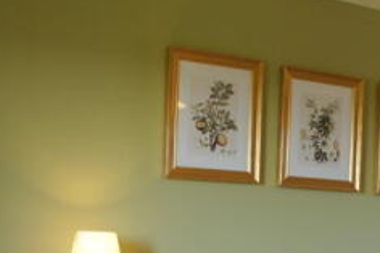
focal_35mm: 75
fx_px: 791
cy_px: 319
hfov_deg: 25.5
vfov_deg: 17.2
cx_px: 388
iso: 200
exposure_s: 1/30
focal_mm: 18
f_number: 3.5
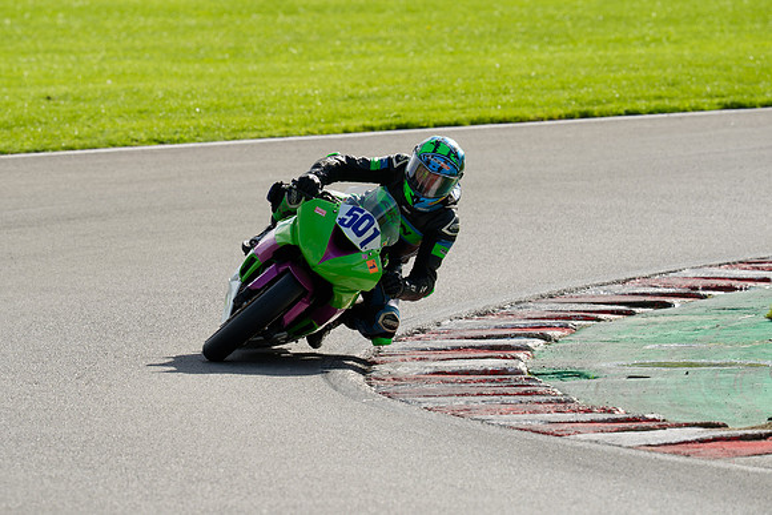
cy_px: 237
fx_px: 10636
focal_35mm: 496
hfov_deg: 4.2
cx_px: 293
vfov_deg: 2.8
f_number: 7.1
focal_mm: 400
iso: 125
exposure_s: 1/400
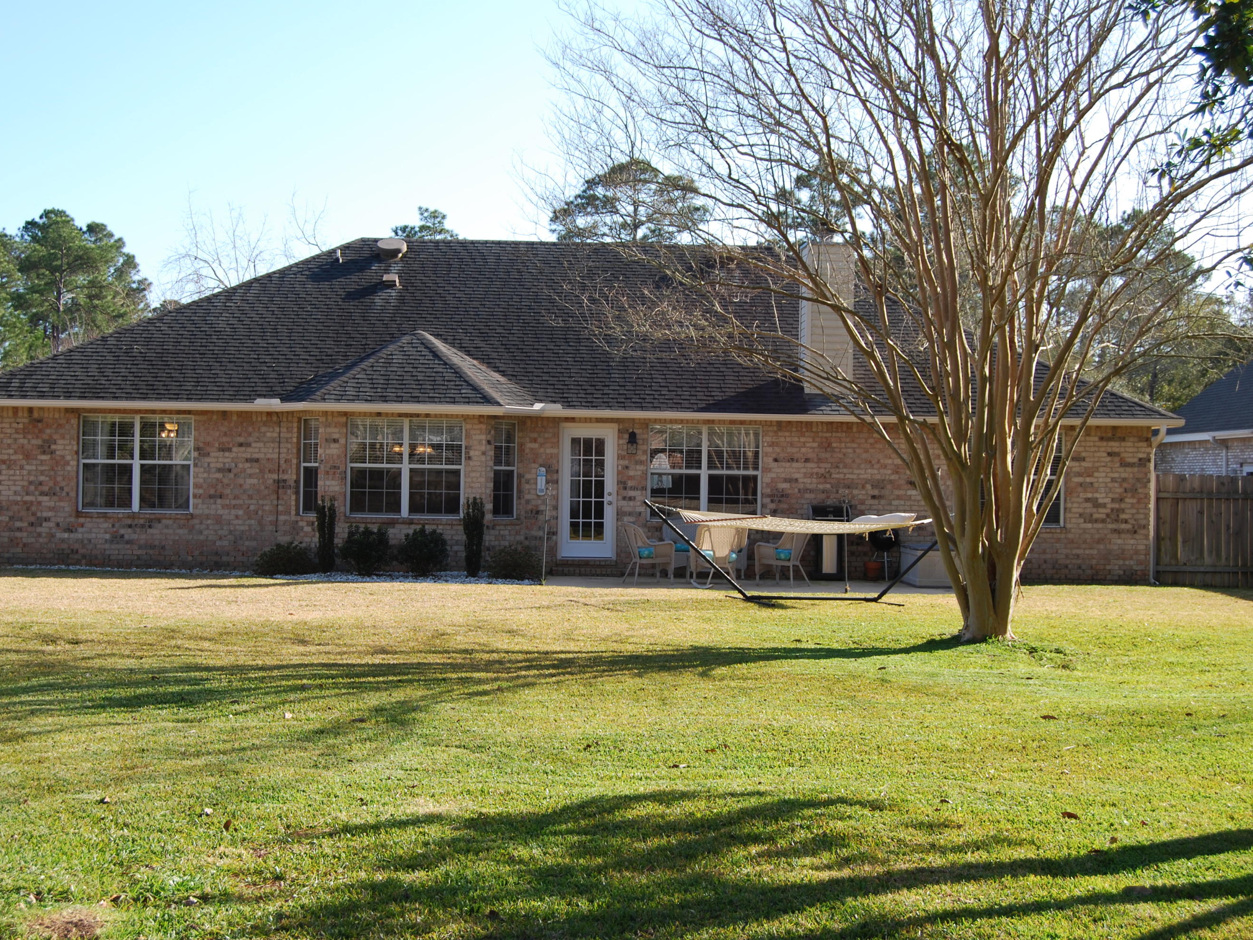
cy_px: 470
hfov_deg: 41.2
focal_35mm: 46
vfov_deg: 31.5
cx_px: 587
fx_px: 1665
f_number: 6.3
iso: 100
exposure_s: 1/160
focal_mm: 28
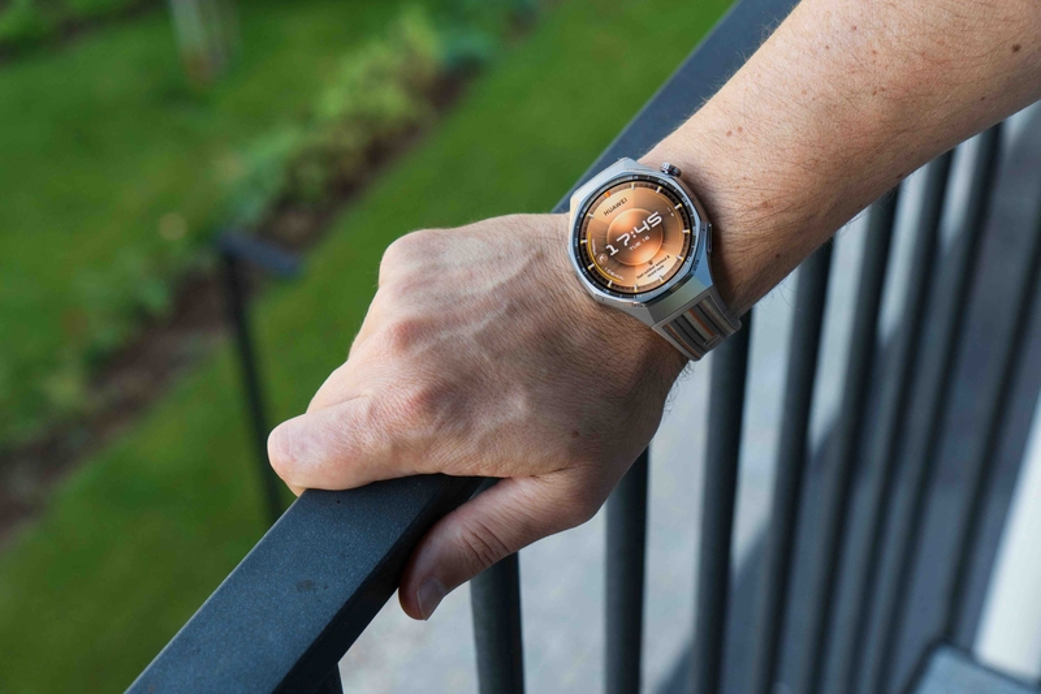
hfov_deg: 34.2
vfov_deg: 23.2
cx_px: 520
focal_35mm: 58
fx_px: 1691
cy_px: 347
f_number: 4
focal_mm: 39
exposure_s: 1/125
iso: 200
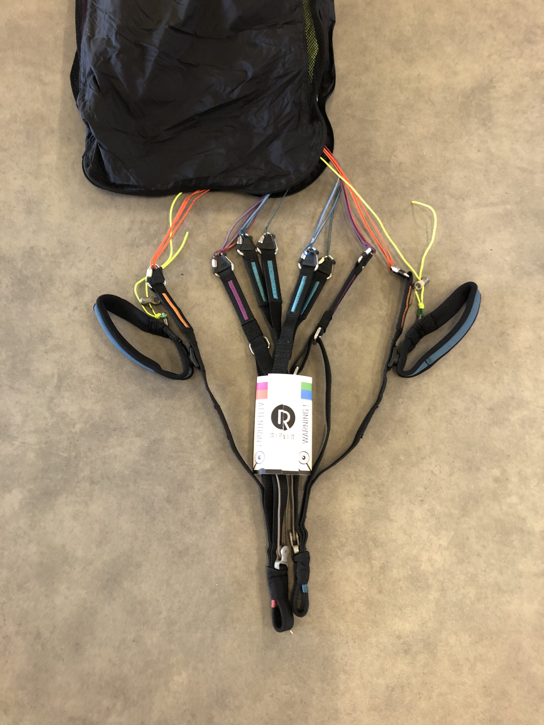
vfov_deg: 63.4
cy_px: 362
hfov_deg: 49.7
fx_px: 587
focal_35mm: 28
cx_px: 272
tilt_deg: -74.4
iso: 50
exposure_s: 1/17
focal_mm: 3.99
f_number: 1.8
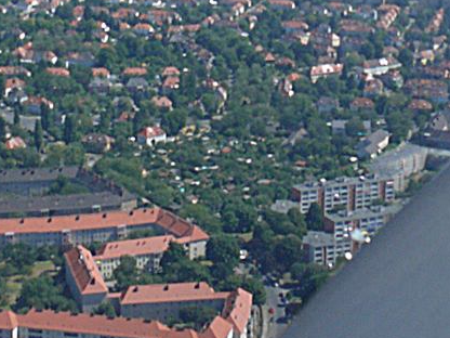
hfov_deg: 19.3
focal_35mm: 101
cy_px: -88
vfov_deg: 14.1
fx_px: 1313
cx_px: 344
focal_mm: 7.4
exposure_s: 1/320
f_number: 5.6
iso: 100
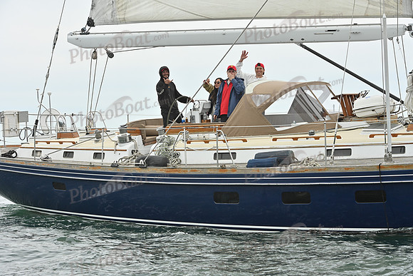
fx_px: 1090
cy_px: 138
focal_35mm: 95
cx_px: 206
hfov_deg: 21.5
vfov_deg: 14.4
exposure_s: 1/1250
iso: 320
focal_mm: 95
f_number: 7.1
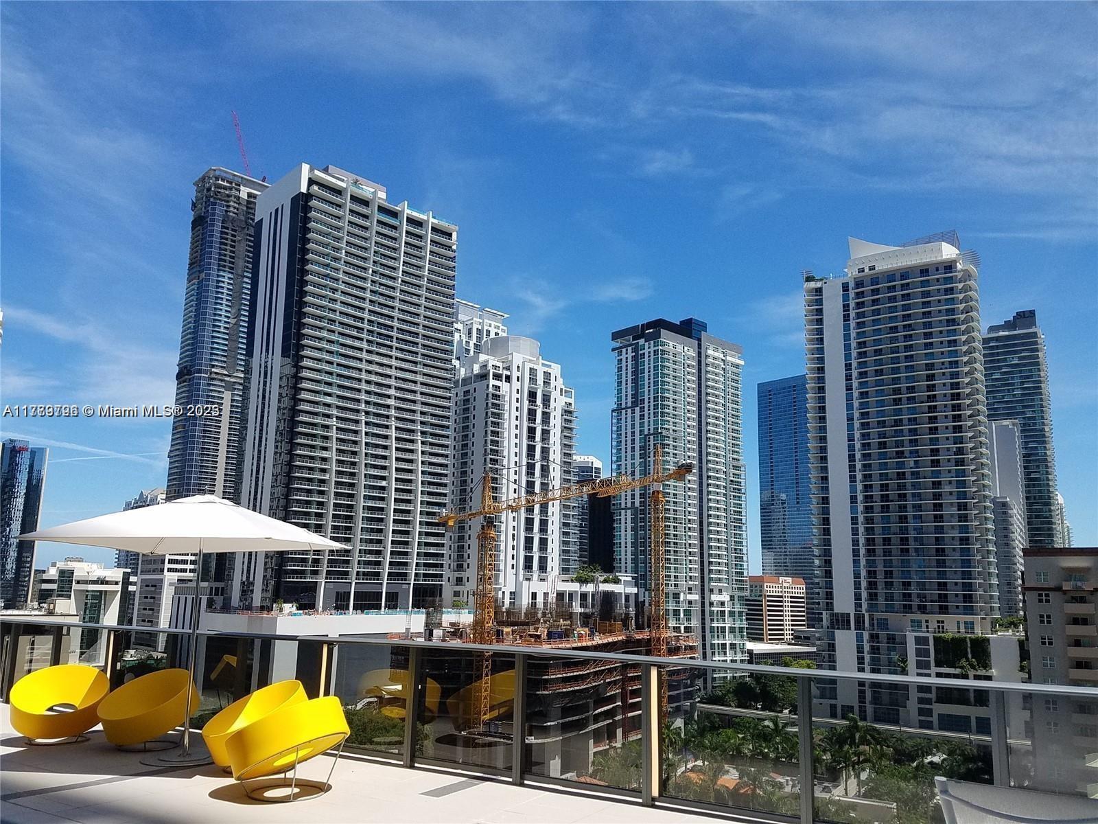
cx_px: 549
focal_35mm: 26
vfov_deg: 53.1
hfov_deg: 67.3
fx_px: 825
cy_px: 412
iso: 50
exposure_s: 1/2896
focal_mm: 4.2
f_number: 1.7
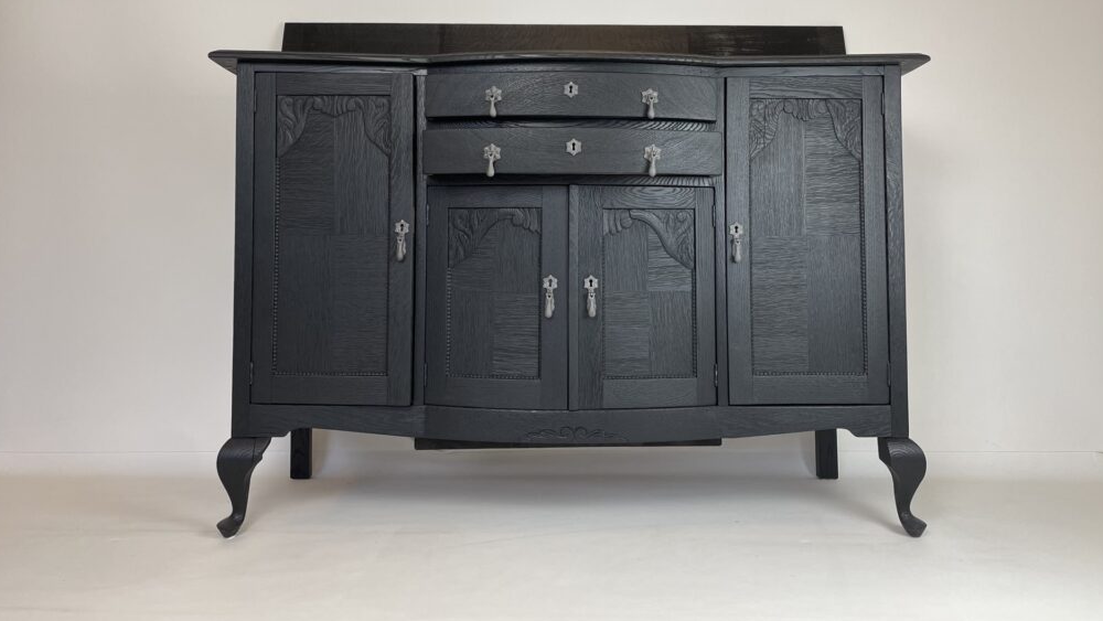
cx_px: 552
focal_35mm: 29
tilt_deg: +3.2
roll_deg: +0.1
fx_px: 848
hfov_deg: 66.1
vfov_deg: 39.8
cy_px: 220
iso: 50
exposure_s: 1/100
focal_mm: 4.2
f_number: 1.6
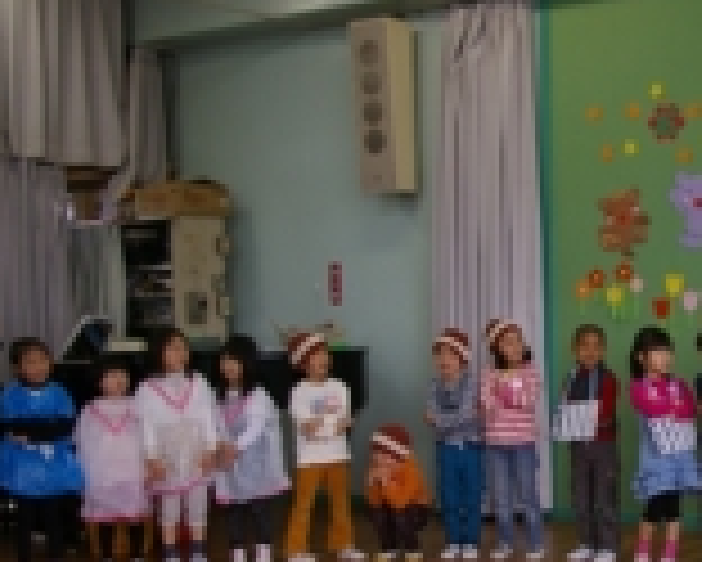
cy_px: 364
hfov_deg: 27.8
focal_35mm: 65
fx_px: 1351
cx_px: 666
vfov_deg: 23.4
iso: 200
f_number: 4
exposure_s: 1/45
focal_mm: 18
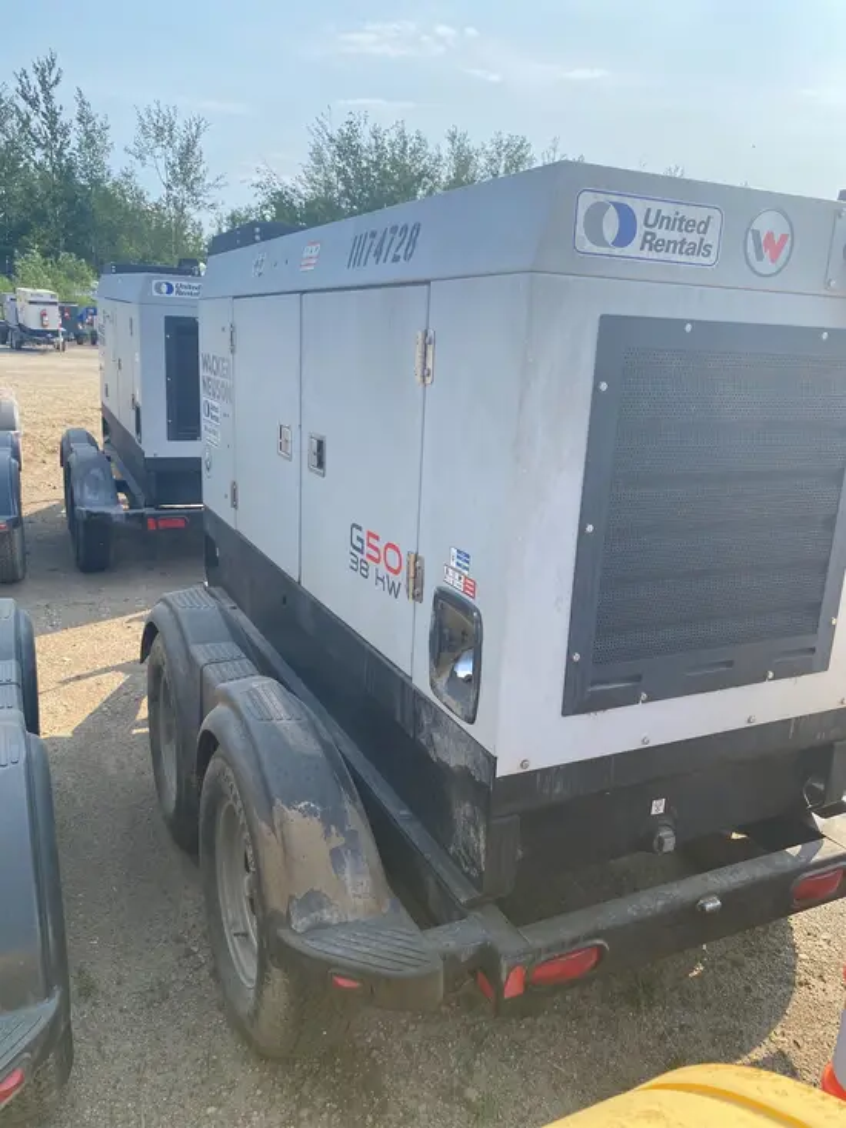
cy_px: 564
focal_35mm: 26
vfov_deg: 67.3
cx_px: 423
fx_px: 847
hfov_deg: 53.1
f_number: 1.8
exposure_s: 1/1447
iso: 32
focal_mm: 4.25
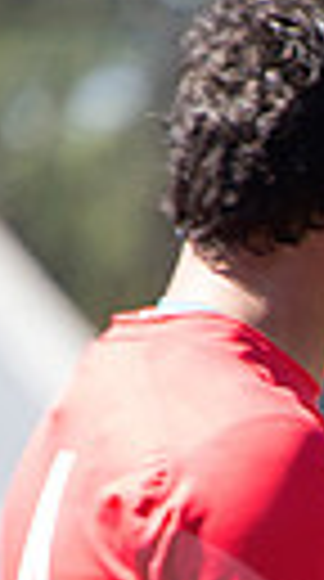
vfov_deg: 1.7
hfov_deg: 0.9
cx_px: 824
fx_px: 19604
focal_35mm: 1276
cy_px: 839
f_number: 4
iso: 400
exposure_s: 1/500
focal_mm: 270
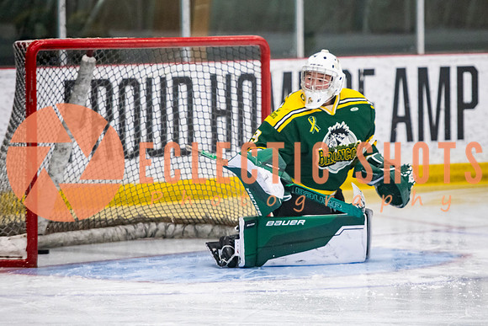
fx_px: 3348
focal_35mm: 247
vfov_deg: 5.6
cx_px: 253
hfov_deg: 8.3
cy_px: 121
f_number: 3.2
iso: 3200
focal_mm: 180
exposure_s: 1/640
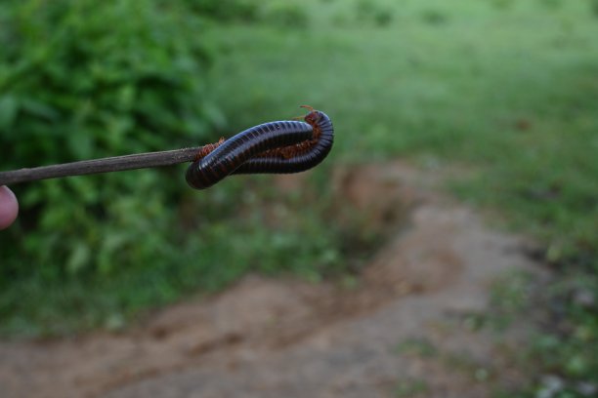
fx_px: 660
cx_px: 299
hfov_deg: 48.7
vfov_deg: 33.6
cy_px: 199
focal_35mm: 40
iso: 100
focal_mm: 26.5
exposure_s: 1/160
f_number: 5
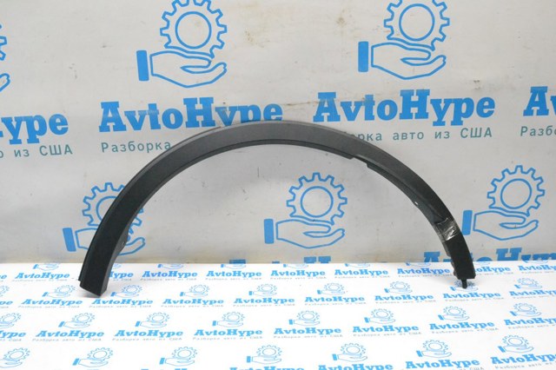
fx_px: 556
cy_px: 185
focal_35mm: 36
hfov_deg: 53.2
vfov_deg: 36.8
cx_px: 278
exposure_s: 1/100
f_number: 13
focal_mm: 24
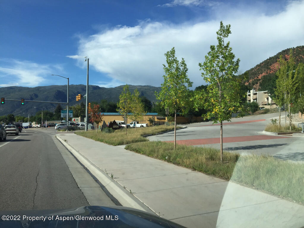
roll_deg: -1.1
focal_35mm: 29
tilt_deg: -1.6
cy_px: 114
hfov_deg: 61.7
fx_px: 255
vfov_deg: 48.2
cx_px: 152
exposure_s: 1/1799
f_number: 2.2
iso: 32
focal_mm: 4.15
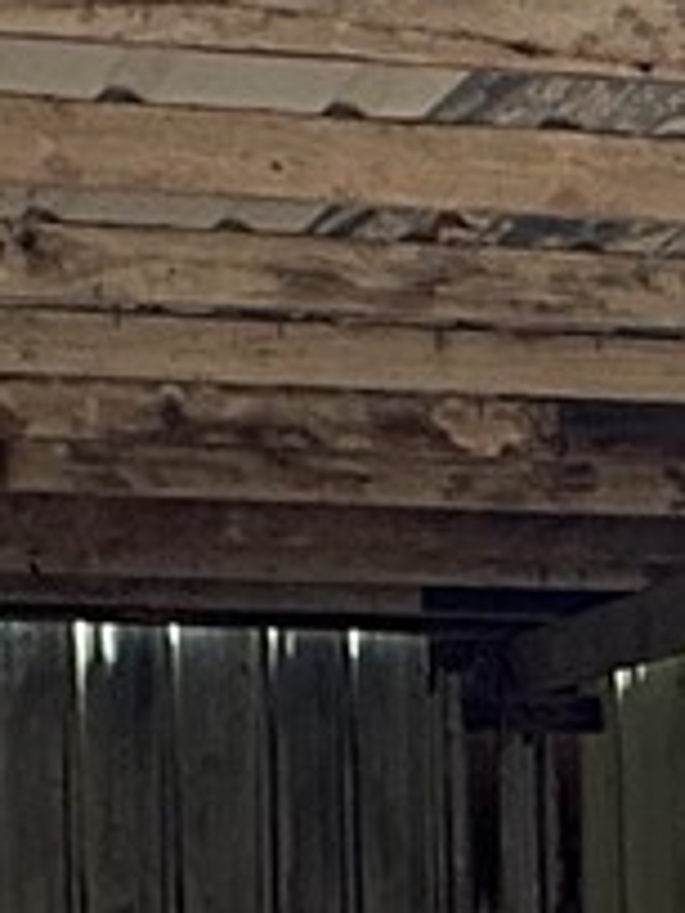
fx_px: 3483
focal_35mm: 132
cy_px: 1522
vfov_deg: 13.7
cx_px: 492
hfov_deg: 11.2
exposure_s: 1/99
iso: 100
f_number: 2.2
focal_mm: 2.22
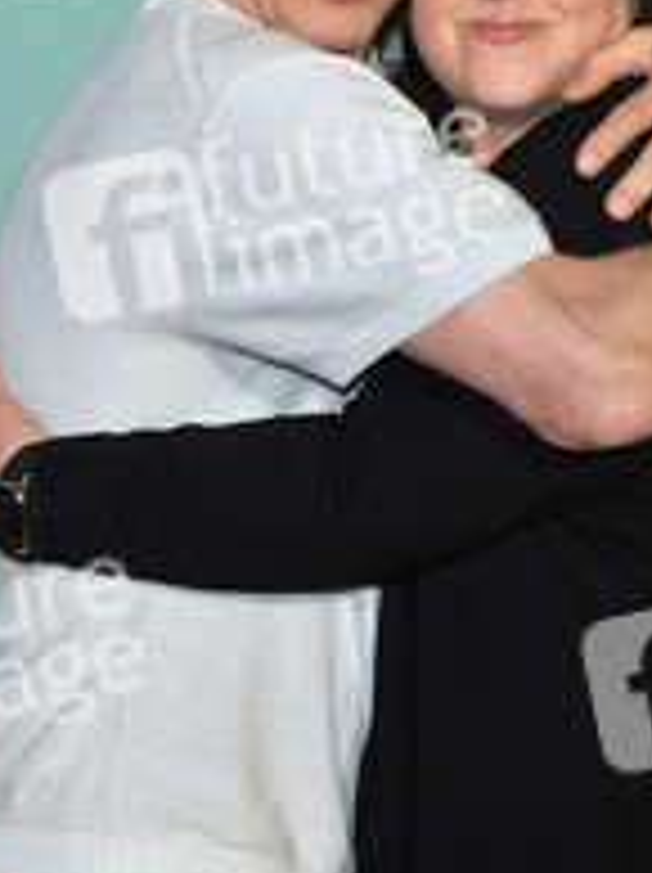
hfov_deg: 13.3
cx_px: 405
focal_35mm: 111
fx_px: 2794
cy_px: 441
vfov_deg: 17.7
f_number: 6.3
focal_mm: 56
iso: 1600
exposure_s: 1/250
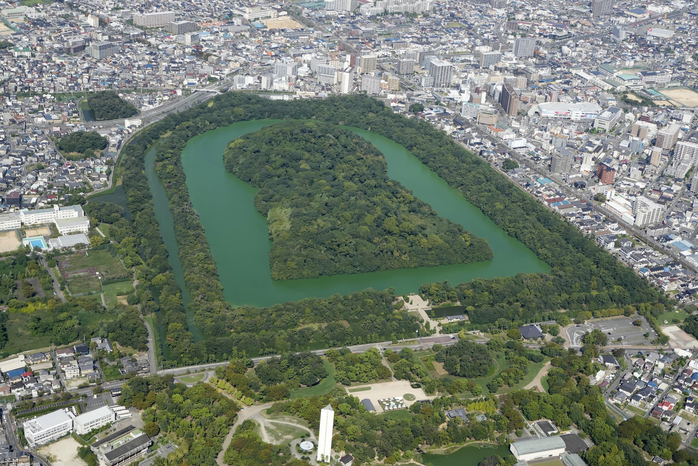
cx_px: 349
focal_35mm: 52
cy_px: 233
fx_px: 1008
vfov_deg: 26.0
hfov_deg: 38.2
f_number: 8
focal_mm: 35
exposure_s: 1/1250
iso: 500
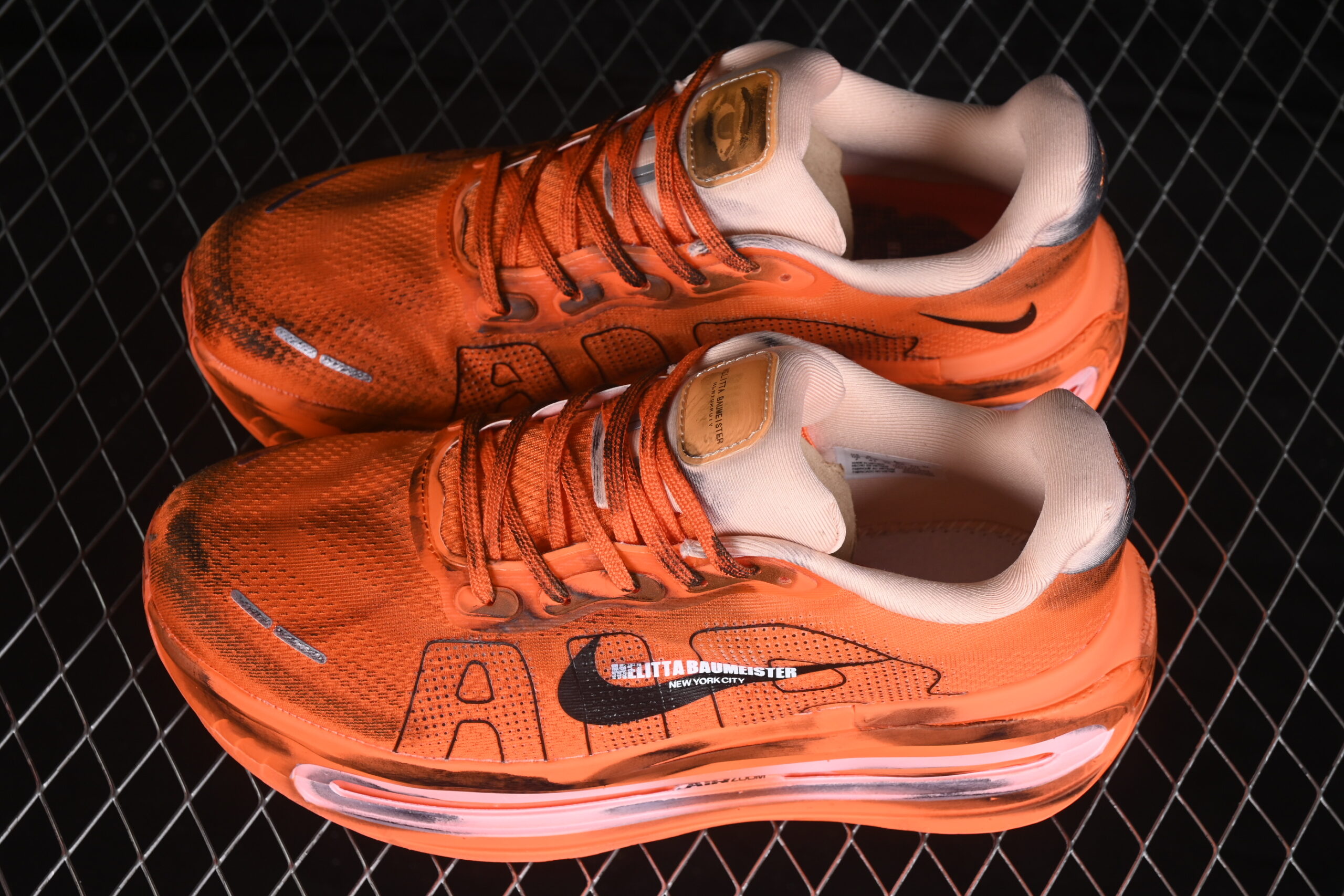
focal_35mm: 75
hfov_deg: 27.0
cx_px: 672
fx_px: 2800
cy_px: 448
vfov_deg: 18.2
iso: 160
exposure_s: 1/80
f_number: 7.1
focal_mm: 50
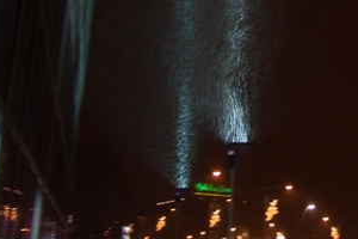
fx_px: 716
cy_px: -11
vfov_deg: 18.3
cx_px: 301
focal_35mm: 72
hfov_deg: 27.4
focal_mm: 5.8
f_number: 2.6
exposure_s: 1/8
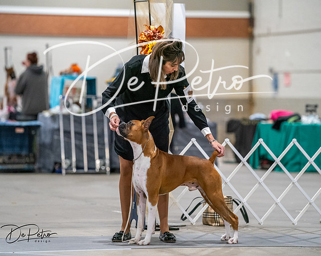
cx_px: 160
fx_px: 2139
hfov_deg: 8.6
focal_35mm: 225
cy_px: 128
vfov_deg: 6.9
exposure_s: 1/250
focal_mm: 200
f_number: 3.5
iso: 6400
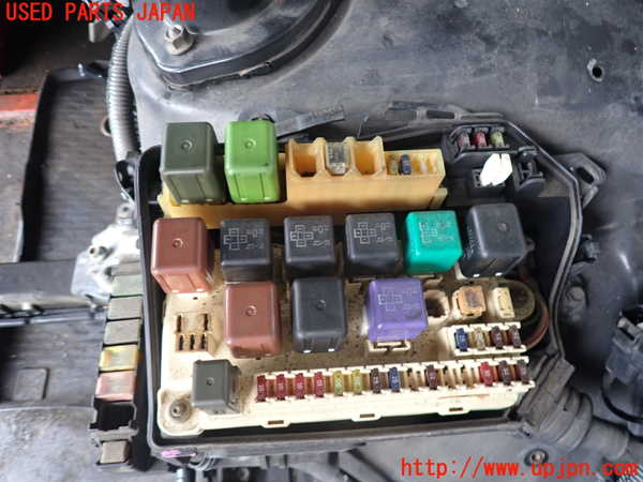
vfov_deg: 54.9
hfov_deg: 69.4
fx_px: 464
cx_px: 322
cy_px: 241
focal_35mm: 25
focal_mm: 4.5
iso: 200
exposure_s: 1/30
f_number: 2
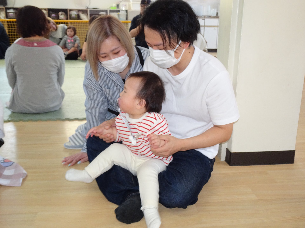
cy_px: 114
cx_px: 152
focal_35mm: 37
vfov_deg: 38.7
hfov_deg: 50.1
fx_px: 326
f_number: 4
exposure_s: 1/40
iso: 200
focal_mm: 6.37
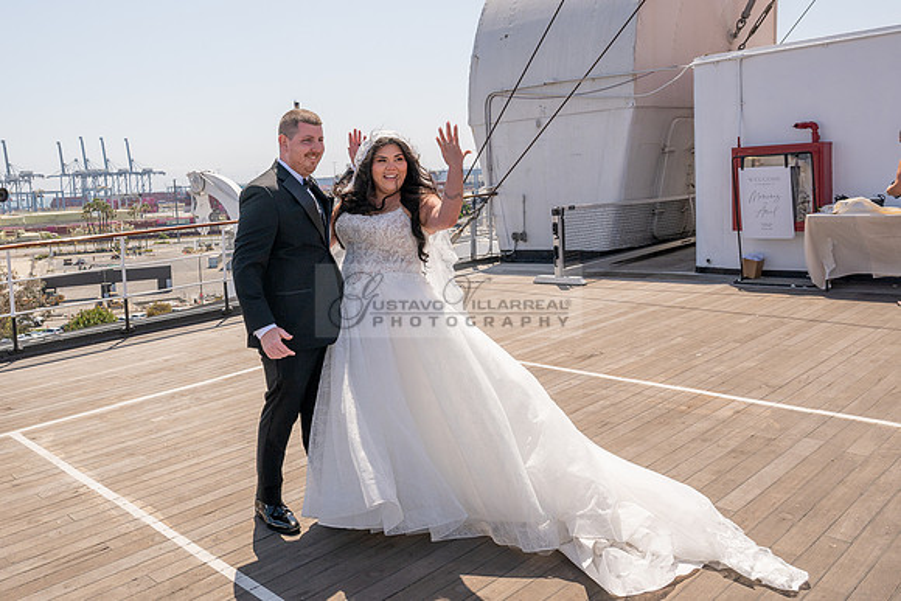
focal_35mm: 31
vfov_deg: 42.4
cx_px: 360
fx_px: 771
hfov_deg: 60.1
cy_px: 241
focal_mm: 24
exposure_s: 1/800
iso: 200
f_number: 8
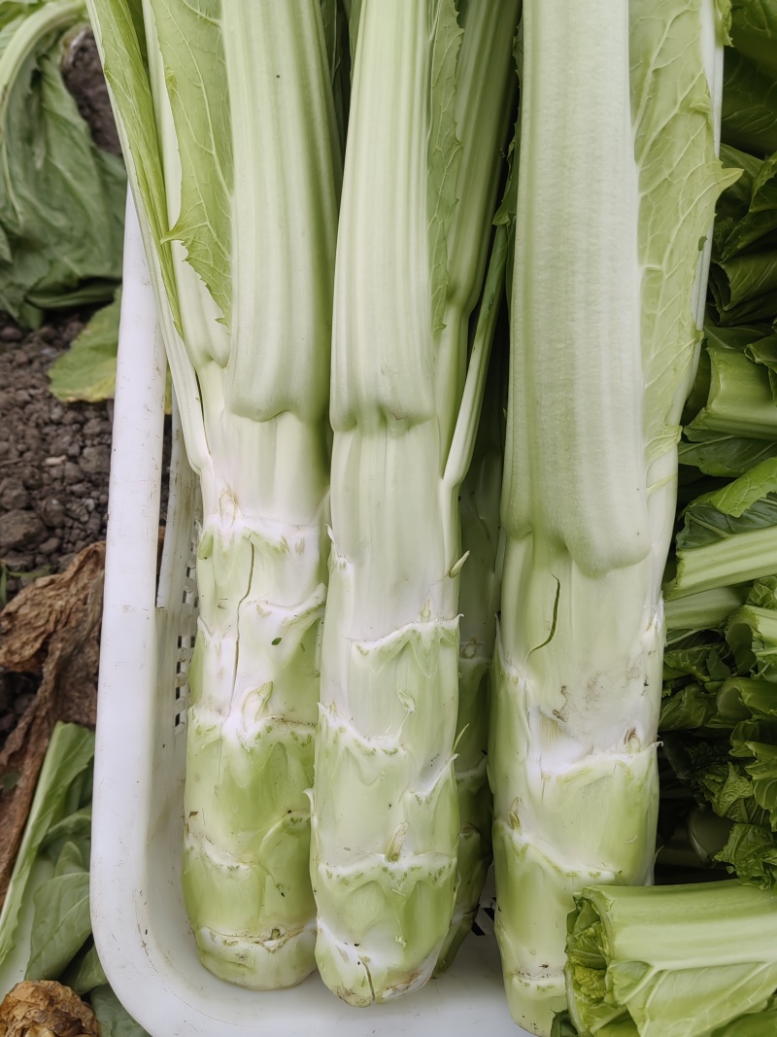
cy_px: 518
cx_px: 388
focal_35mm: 27
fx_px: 808
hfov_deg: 51.3
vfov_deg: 65.3
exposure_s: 1/1650
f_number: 1.9
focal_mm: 5.52
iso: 50
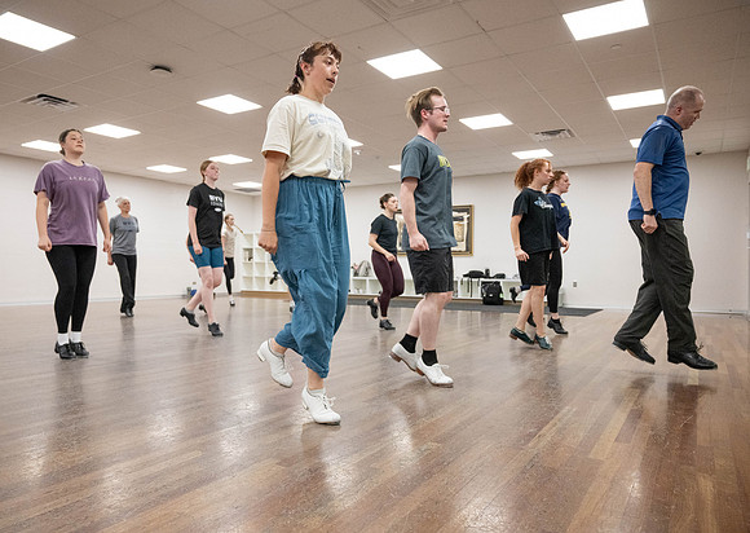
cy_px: 266
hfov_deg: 68.8
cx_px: 345
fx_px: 547
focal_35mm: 26
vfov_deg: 52.0
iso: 3200
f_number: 4
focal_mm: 24
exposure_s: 1/640
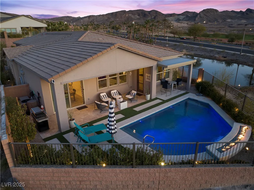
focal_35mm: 24
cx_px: 127
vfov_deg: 56.7
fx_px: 176
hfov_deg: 71.6
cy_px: 95
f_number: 2.8
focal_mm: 12.29
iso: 200
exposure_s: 1/15
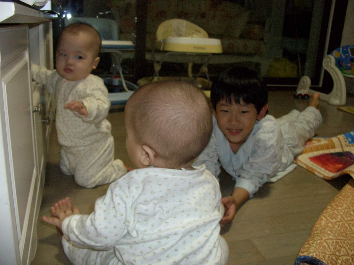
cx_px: 177
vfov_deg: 42.9
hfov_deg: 55.4
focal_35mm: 33
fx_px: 337
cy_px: 132
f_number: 2.8
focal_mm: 7.1
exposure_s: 1/60
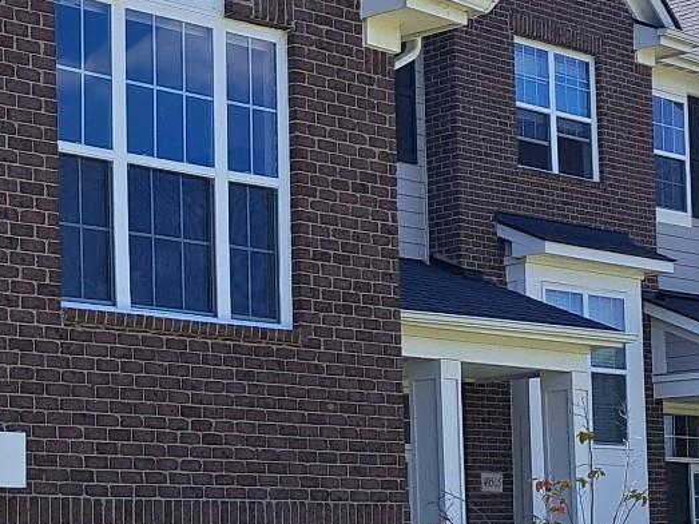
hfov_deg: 18.5
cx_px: -353
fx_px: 1898
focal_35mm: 94
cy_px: 491
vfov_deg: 15.5
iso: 50
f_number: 1.8
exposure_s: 1/1437
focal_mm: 5.23
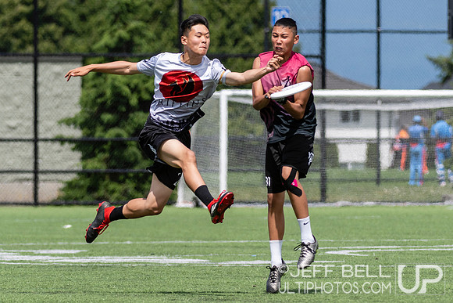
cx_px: 288
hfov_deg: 4.2
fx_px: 6135
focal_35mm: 487
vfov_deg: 2.8
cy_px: 153
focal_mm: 200
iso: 180
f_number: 4
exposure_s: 1/1600
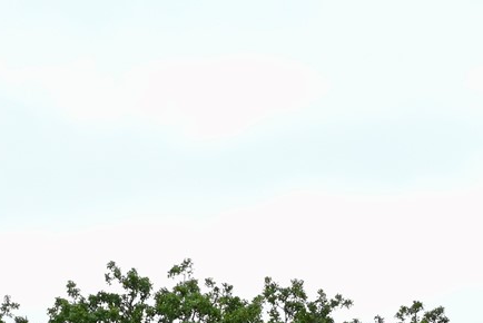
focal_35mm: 152
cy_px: 699
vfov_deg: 8.4
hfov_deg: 13.4
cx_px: 76
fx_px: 2047
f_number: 9
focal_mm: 30.5
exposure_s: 1/320
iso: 400
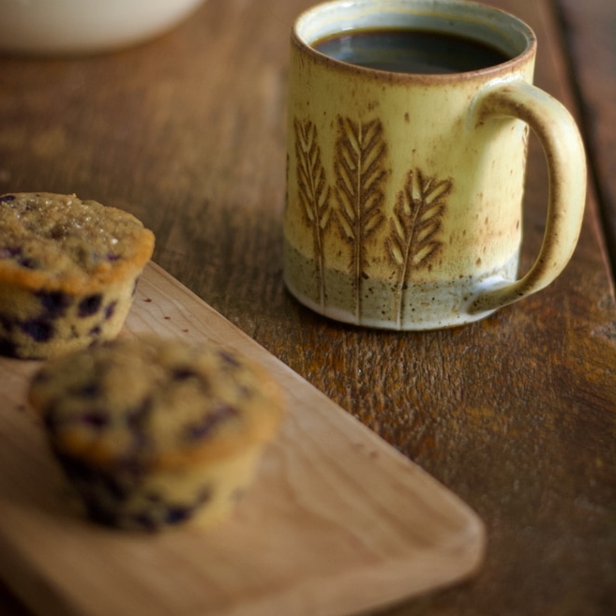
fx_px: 1933
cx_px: 308
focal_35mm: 96
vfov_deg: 18.1
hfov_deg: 18.1
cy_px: 199
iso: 800
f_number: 1.8
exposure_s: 1/250
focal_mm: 50
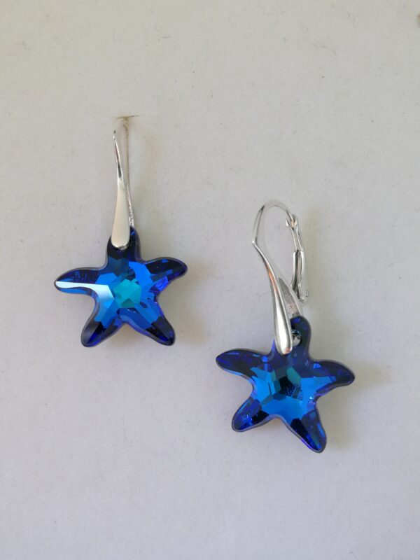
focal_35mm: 45
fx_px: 728
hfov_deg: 32.2
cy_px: 280
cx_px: 210
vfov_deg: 42.1
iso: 50
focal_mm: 3.95
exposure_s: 1/60
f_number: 2.2
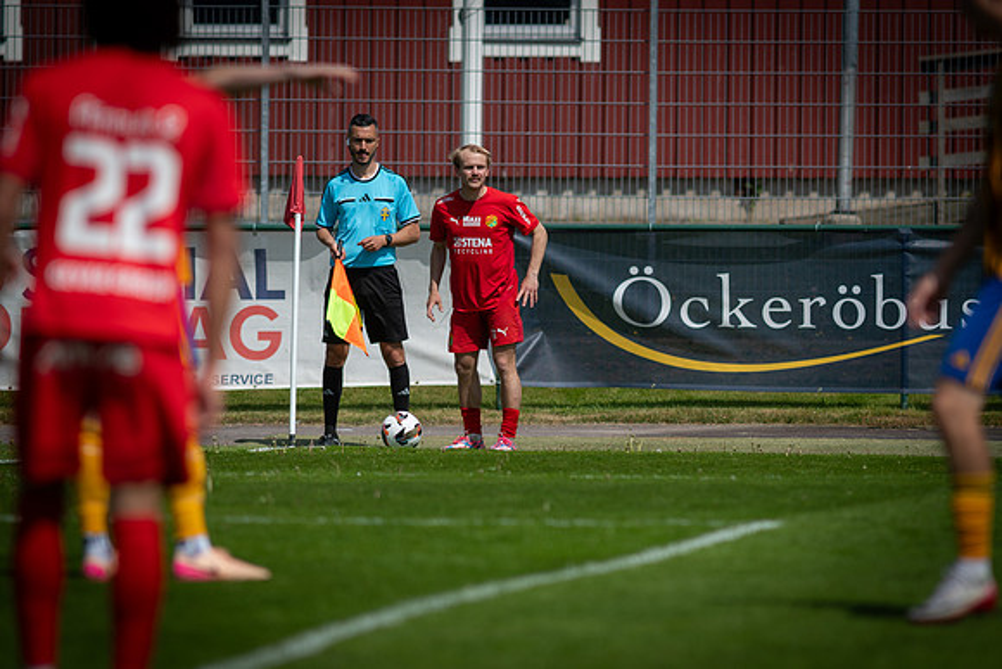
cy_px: 334
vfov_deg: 3.1
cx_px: 501
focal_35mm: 450
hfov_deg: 4.6
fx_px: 12527
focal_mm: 300
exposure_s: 1/1600
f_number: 3.2
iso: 100
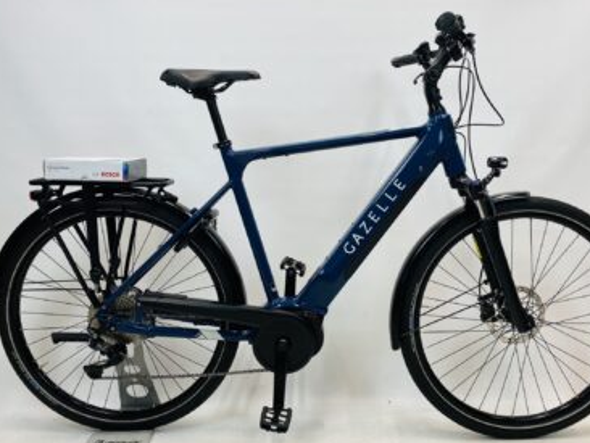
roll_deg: +0.3
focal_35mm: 32
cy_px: 206
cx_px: 326
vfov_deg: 44.2
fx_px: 546
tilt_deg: -5.8
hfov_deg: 56.7
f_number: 1.8
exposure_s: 1/100
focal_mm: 4.25
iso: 50
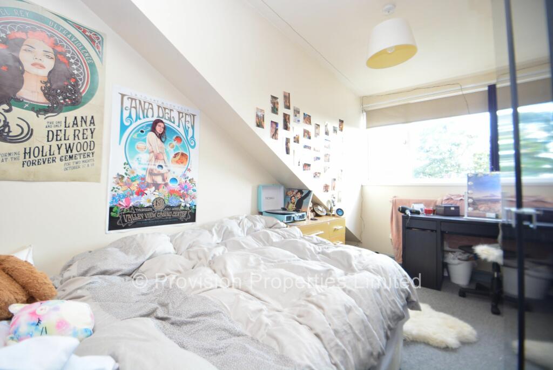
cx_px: 276
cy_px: 185
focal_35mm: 15
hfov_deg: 100.4
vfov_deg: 77.4
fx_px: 231
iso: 720
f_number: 4
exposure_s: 1/60
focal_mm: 10
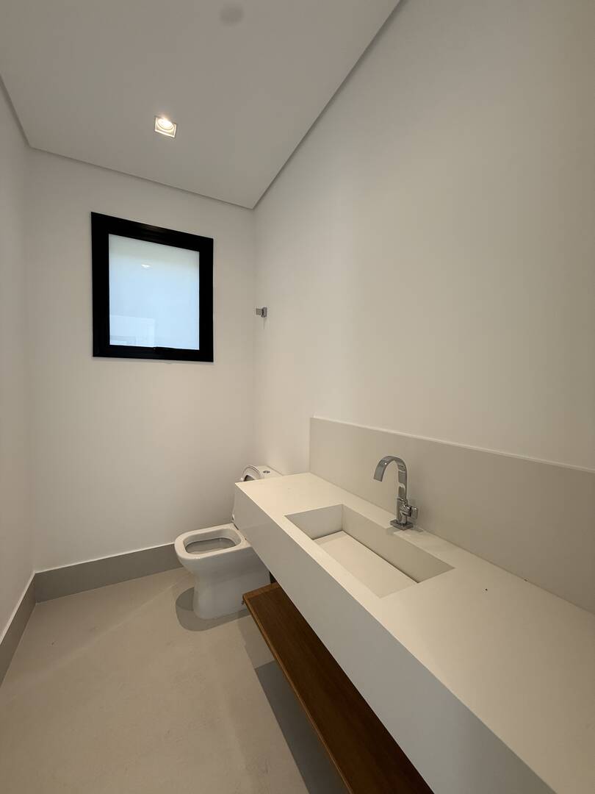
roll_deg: -0.9
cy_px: 397
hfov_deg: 85.7
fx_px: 321
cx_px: 298
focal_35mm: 14
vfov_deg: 102.1
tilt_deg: -1.3
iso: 125
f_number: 2.2
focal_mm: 2.22
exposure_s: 1/120
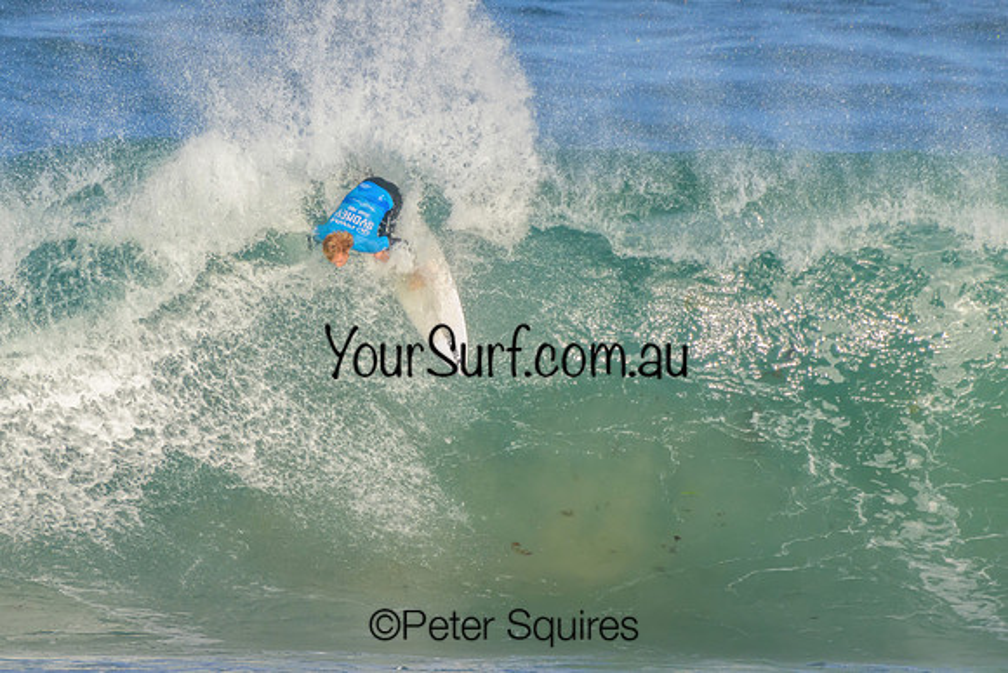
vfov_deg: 1.4
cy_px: 330
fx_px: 26989
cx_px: 468
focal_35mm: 964
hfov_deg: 2.1
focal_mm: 900
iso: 1800
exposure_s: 1/3200
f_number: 11
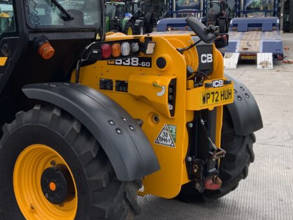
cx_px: 83
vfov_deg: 22.6
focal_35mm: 65
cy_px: 88
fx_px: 550
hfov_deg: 29.5
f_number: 1.8
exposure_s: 1/1098
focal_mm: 3
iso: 16
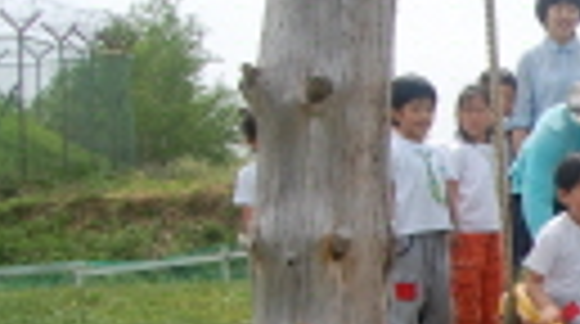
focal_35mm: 116
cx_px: 998
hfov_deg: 16.1
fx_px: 1781
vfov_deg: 10.3
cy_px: 358
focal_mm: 19
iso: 200
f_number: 9
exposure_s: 1/320
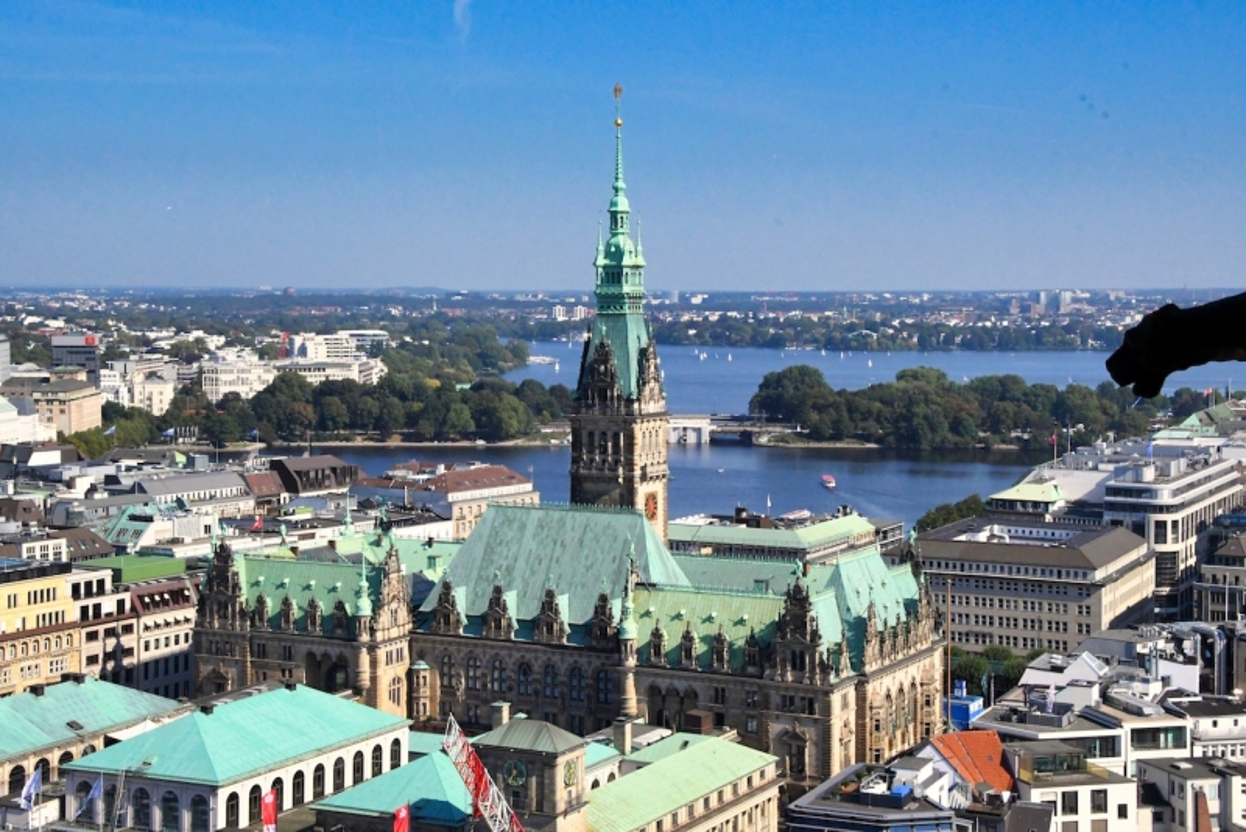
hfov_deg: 38.2
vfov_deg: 26.0
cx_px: 623
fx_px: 1800
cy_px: 416
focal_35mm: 52
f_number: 22
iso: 4000
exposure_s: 1/2000
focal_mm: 35
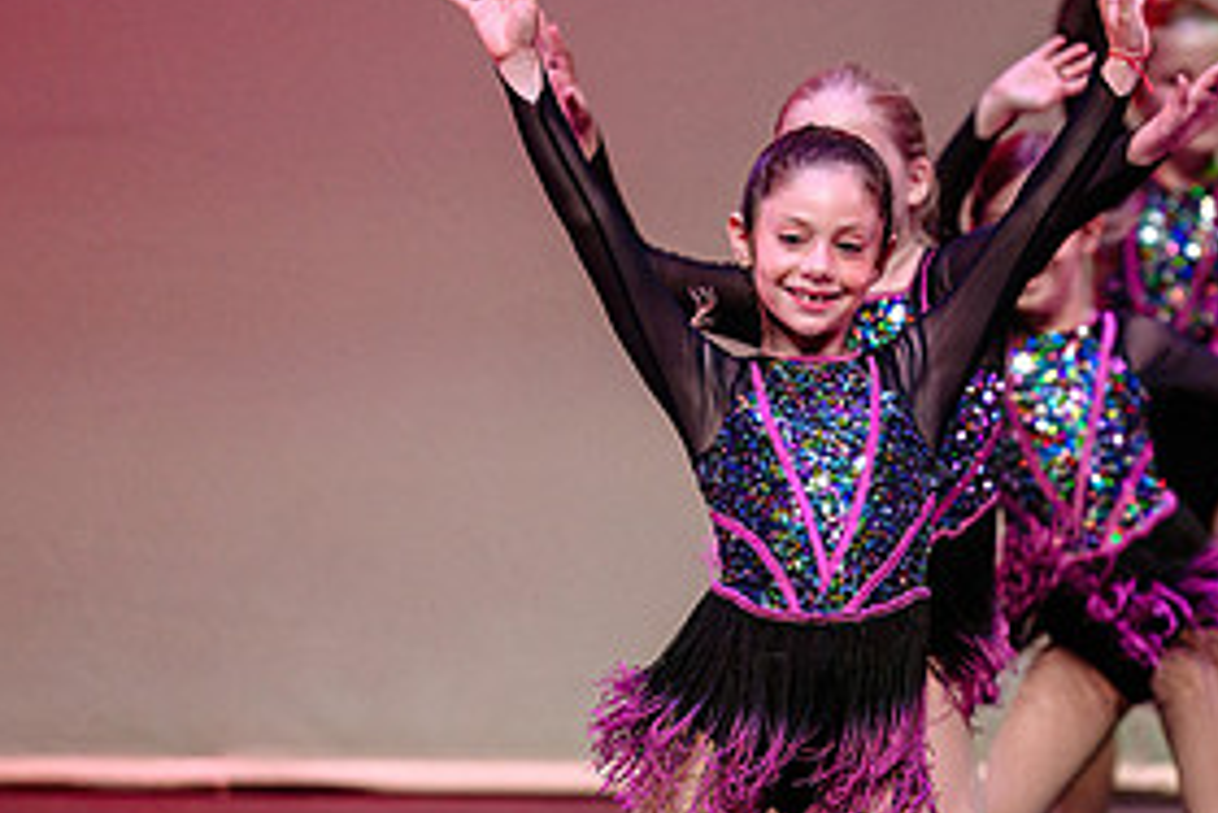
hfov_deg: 4.4
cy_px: 550
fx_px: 15875
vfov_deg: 2.9
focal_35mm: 469
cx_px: 1018
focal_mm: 185
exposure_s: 1/640
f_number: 2.8
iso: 1600
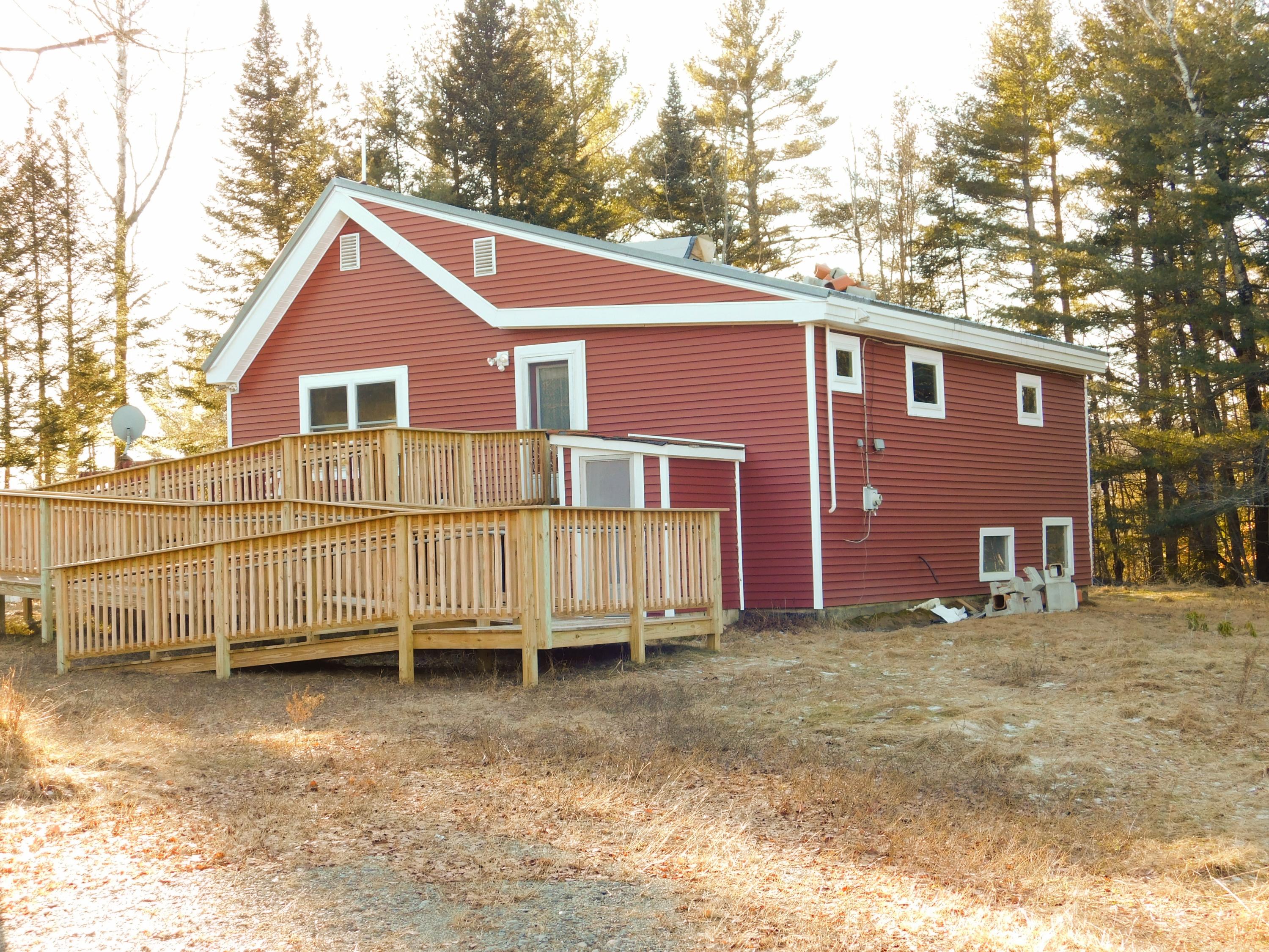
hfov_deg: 37.5
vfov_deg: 28.6
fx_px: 1870
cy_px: 476
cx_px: 634
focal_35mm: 51
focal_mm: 9
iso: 125
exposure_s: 1/100
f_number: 3.8
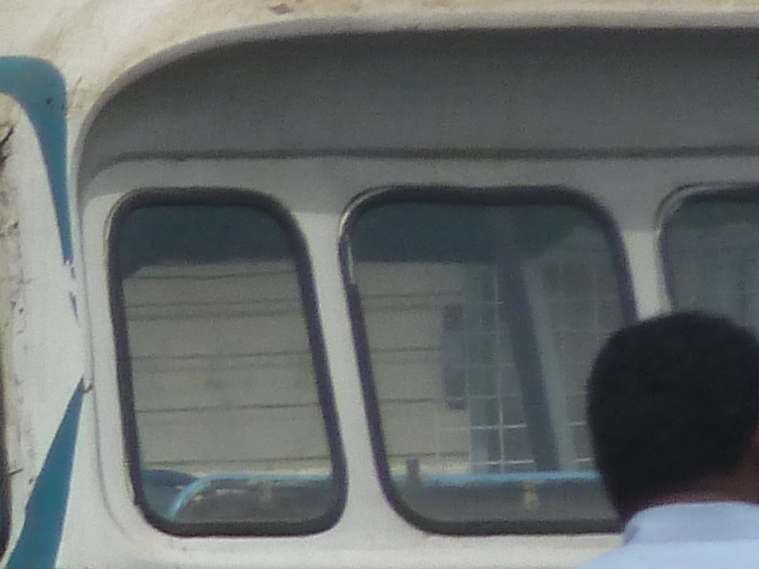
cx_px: -859
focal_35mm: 1596
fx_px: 34994
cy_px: 822
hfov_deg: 1.2
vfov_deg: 0.9
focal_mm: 49.2
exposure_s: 1/1000
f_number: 5.6
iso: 160
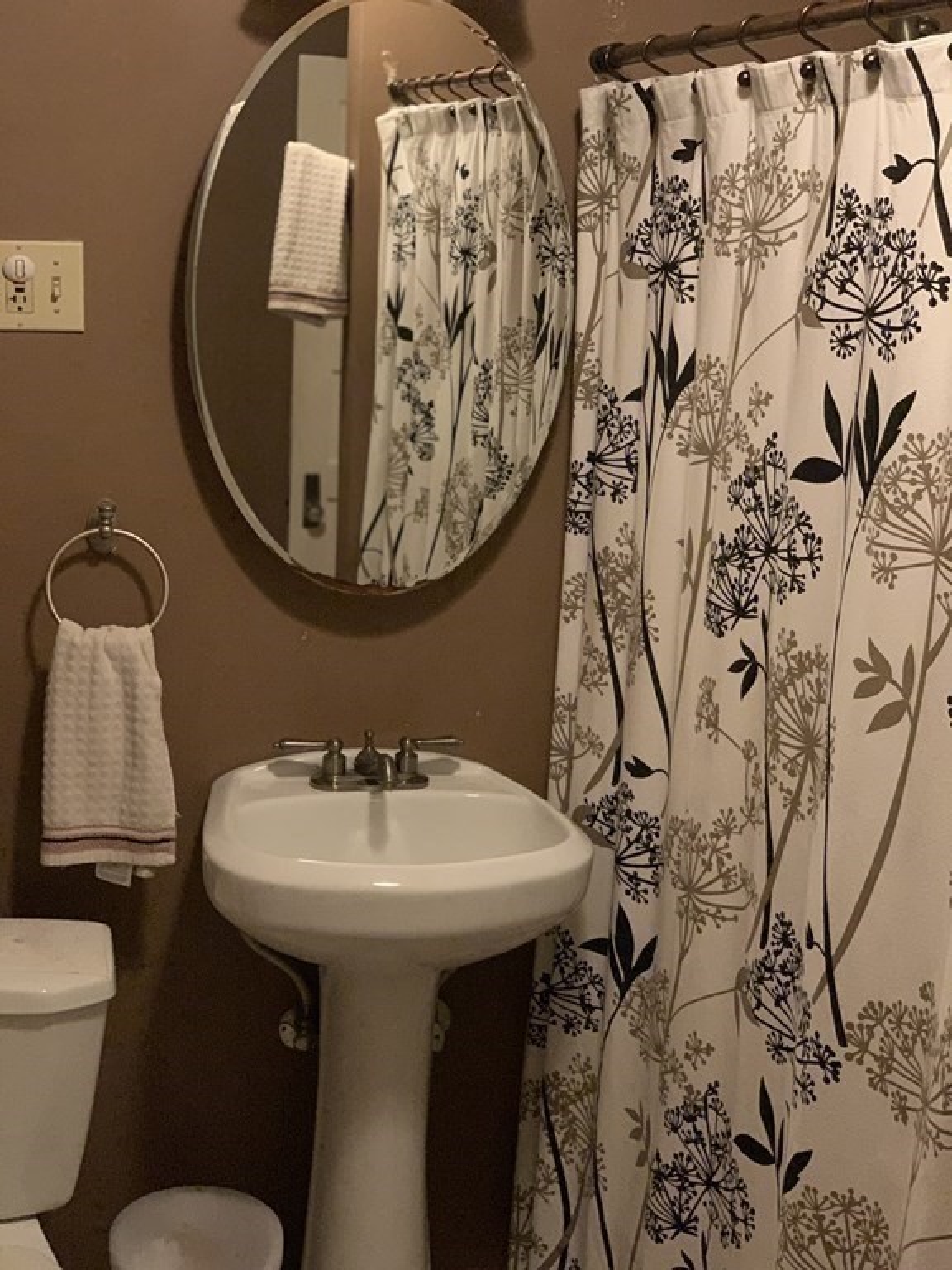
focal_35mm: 52
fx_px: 1907
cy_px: 635
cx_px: 476
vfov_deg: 36.8
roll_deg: -3.8
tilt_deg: -9.8
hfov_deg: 28.0
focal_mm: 6
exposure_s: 1/30
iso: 640
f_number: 2.4
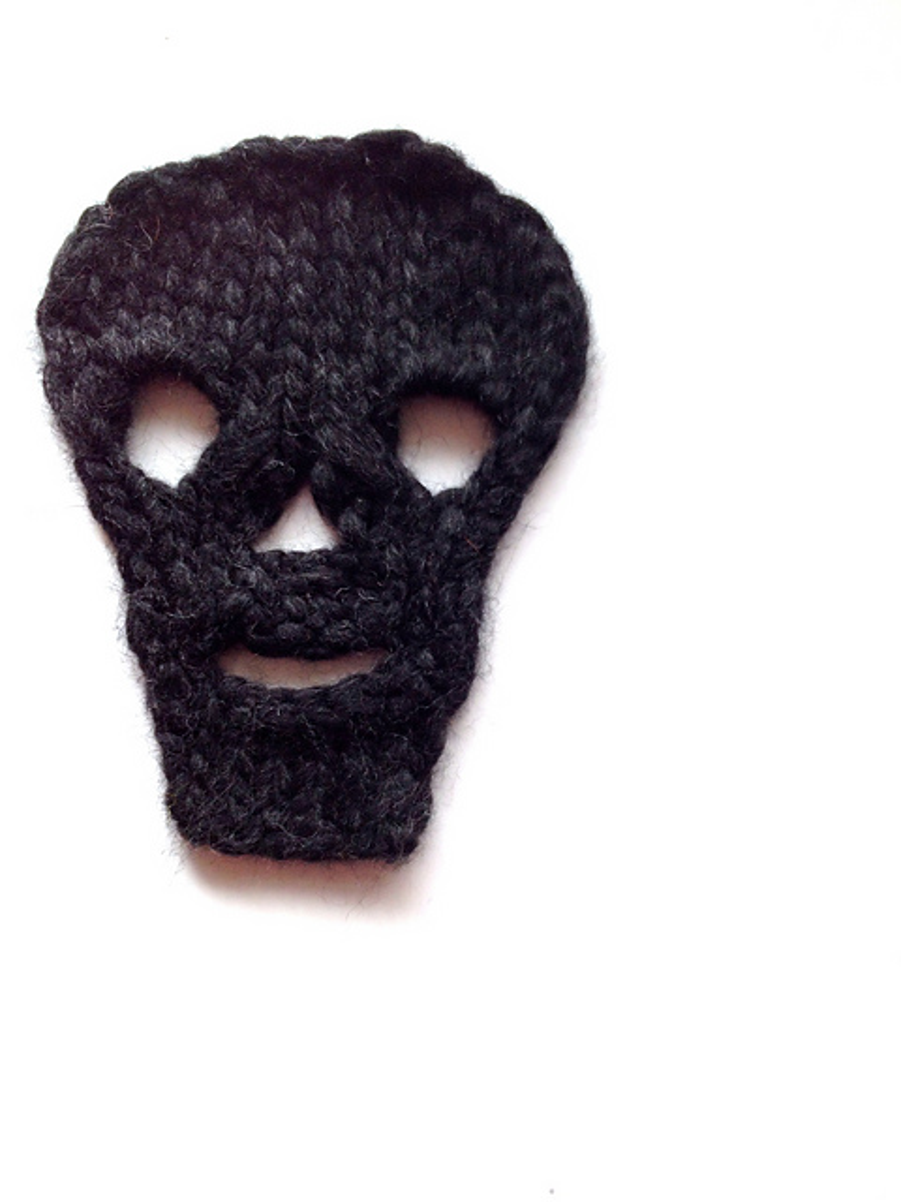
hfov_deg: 40.7
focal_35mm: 35
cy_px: 601
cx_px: 450
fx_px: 1215
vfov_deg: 52.6
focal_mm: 4.28
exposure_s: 1/20
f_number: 2.4
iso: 80
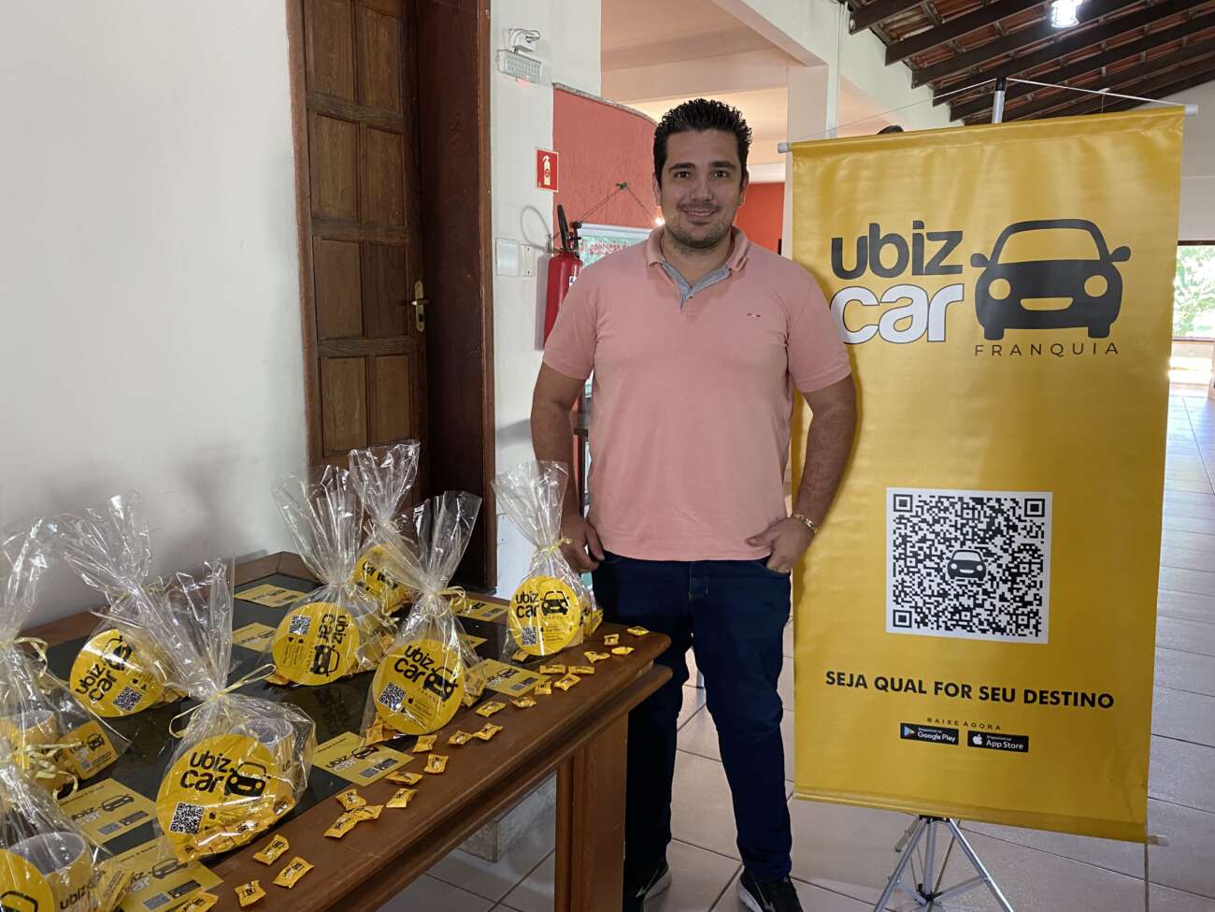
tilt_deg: -10.7
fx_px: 913
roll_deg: -0.7
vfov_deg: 53.1
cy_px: 456
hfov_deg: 67.3
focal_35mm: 26
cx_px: 608
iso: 250
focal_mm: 4.25
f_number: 1.8
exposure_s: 1/60
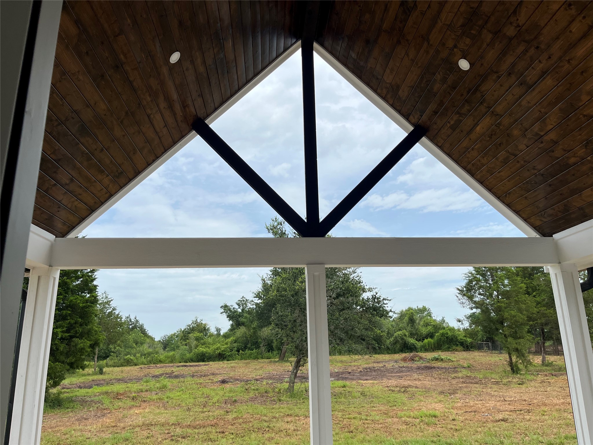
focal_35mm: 26
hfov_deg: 67.3
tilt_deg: +15.3
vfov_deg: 53.1
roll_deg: +1.9
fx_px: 445
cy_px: 222
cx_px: 296
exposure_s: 1/4651
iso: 50
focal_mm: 5.1
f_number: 1.6
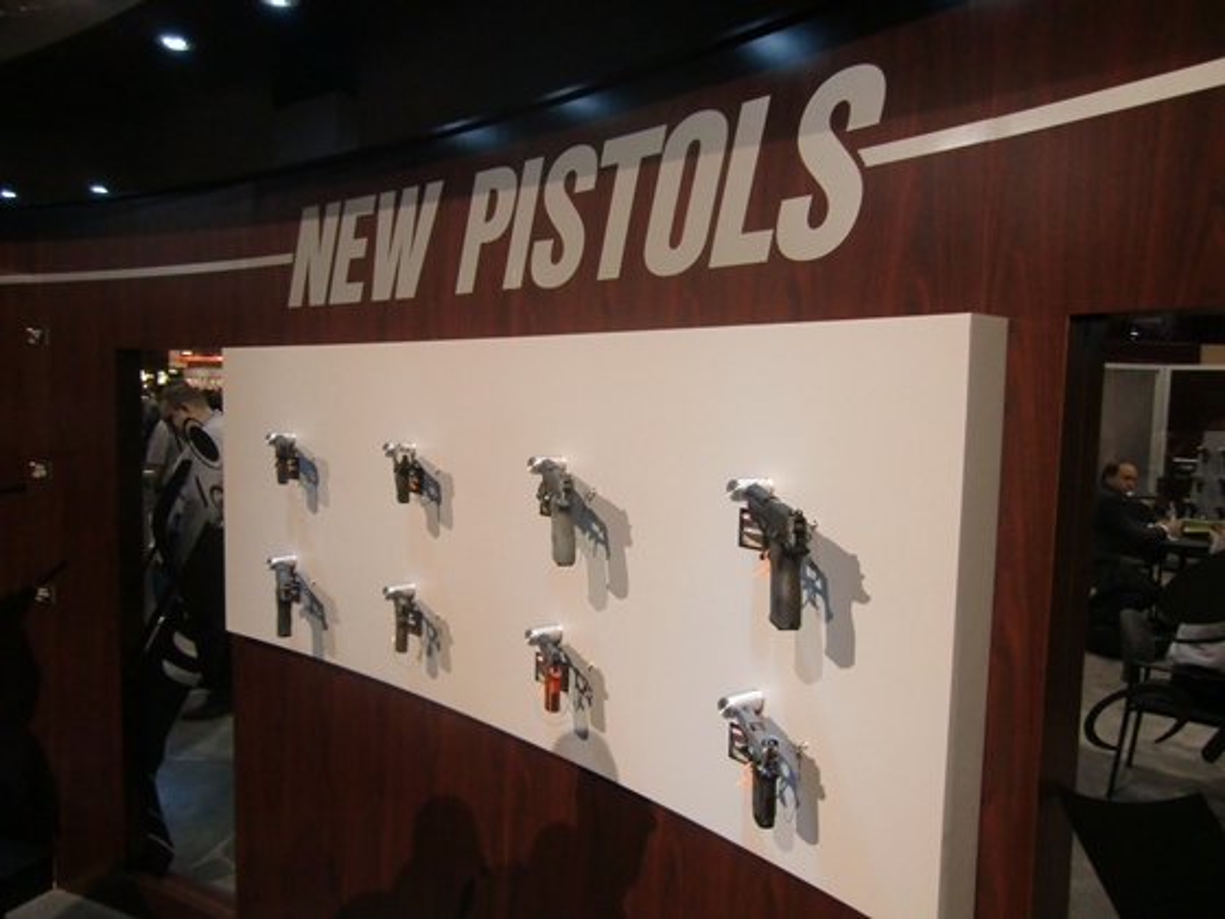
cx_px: 612
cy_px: 460
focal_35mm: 24
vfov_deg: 56.8
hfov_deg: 71.6
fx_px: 849
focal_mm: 4.3
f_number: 3.2
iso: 320
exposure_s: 1/60
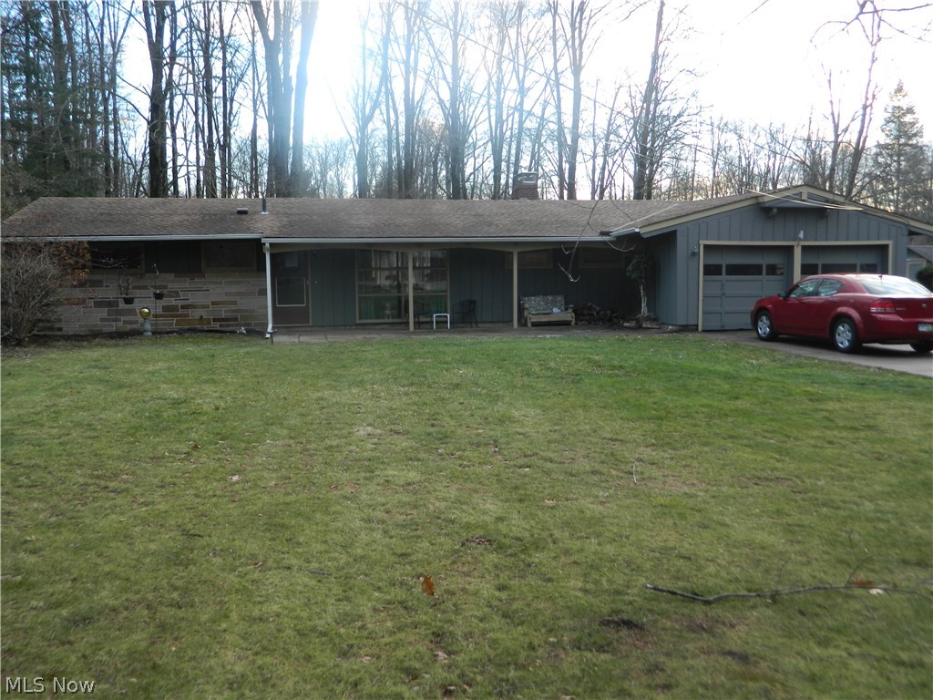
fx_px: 836
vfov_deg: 45.4
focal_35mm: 31
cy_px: 350
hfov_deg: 58.4
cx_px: 466
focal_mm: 5.6
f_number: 3.2
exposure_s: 1/40
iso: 80
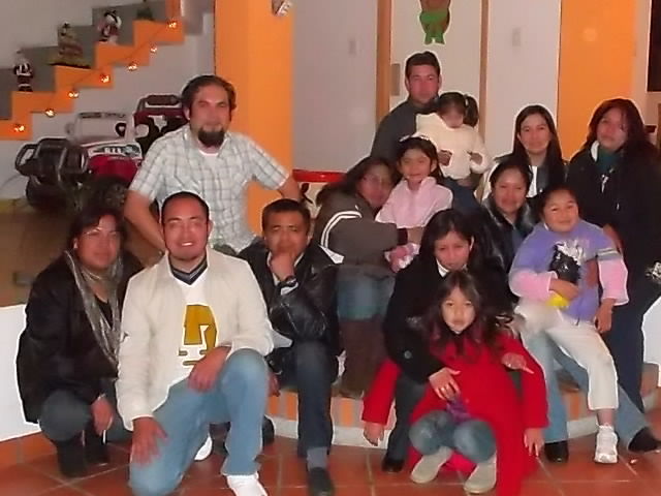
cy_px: 248
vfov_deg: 49.7
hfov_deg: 63.4
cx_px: 330
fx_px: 535
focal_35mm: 28
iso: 640
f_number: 3.3
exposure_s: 1/45
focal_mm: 4.1
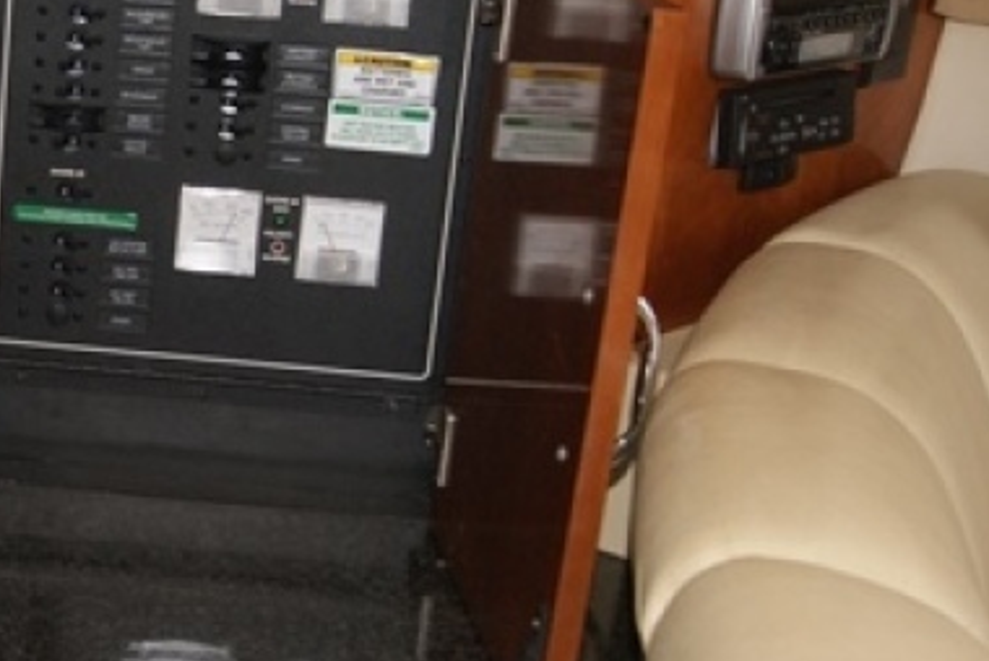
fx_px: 2337
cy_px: 297
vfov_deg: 16.1
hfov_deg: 22.6
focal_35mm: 85
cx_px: -77
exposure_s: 1/60
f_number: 5.6
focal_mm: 24
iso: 400
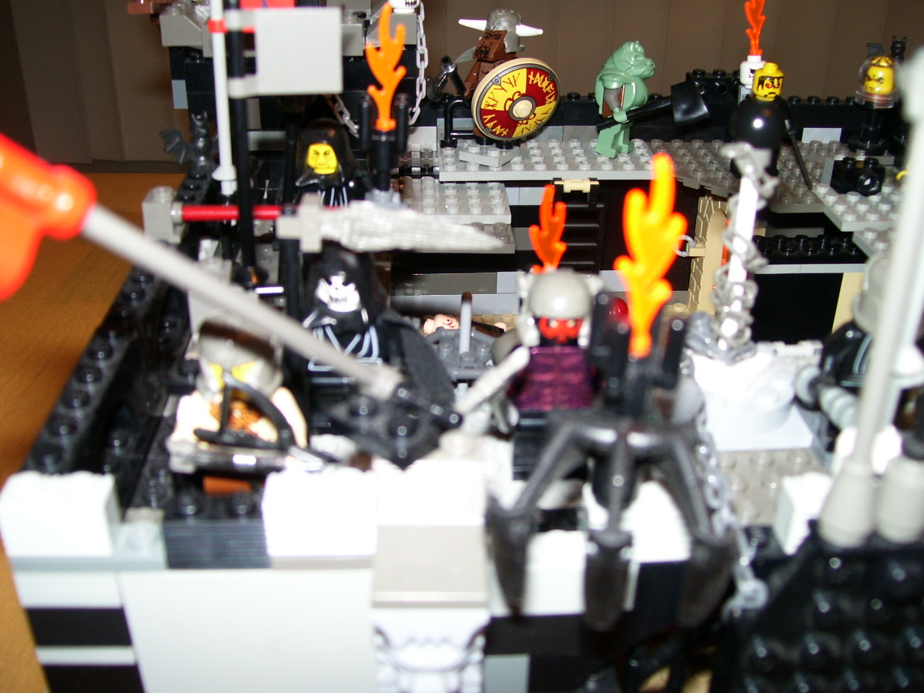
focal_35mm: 36
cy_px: 346
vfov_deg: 39.7
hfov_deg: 51.4
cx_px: 462
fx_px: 961
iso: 80
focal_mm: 6
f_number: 2.7
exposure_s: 1/60
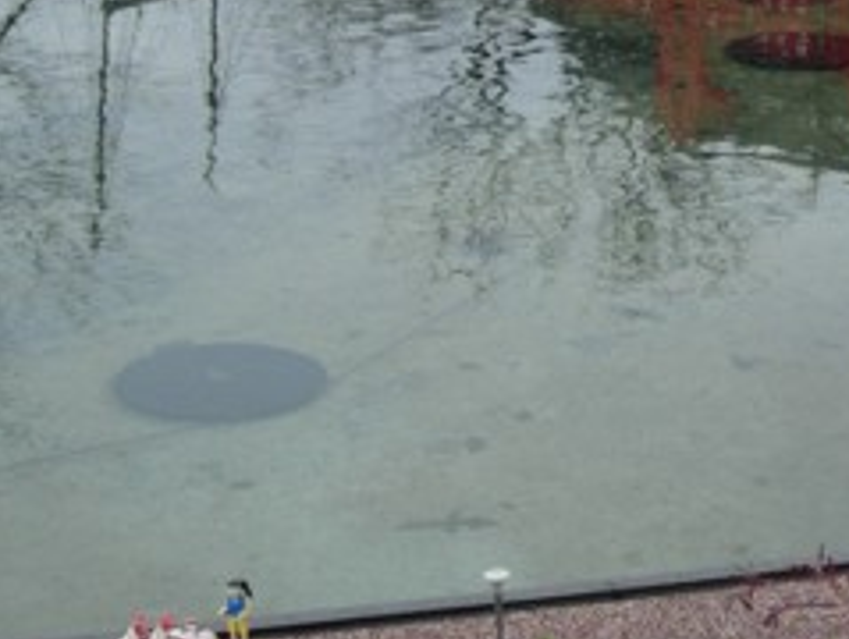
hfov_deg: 15.2
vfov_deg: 11.7
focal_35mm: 127
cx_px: 838
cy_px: 188
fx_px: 3120
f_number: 2.8
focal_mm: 7.8
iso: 64
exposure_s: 1/886
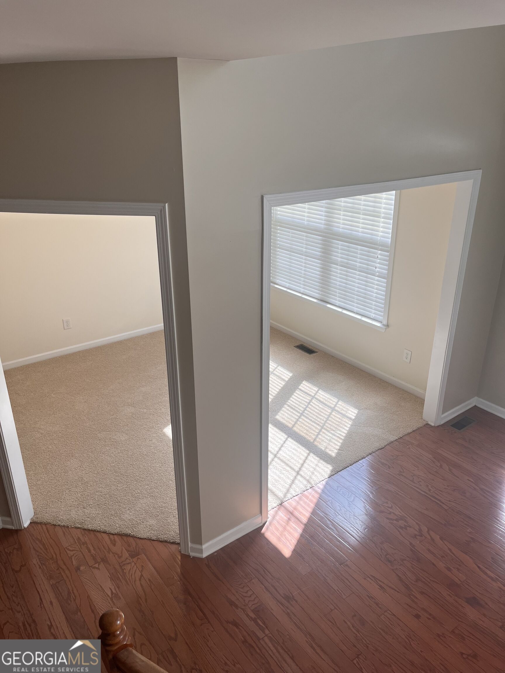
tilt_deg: -23.7
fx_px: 506
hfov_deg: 53.1
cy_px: 336
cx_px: 252
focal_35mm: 26
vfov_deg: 67.3
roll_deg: -0.8
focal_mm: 5.1
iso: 50
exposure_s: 1/437
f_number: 1.6
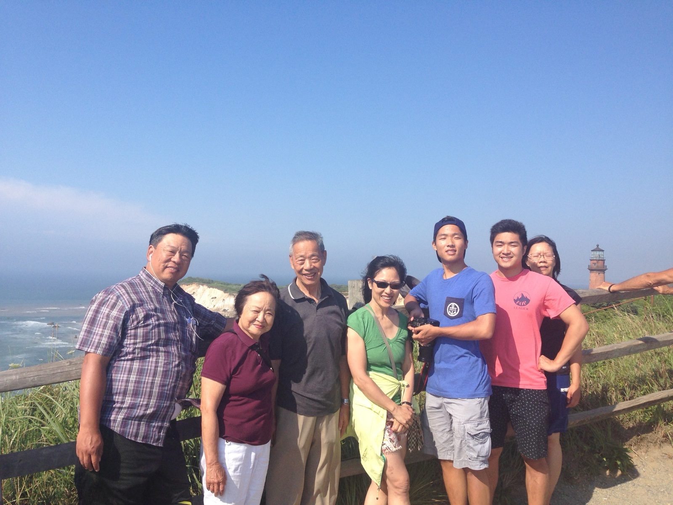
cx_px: 336
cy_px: 252
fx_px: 642
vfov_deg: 42.9
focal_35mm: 33
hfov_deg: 55.4
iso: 50
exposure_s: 1/1748
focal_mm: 4.12
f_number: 2.4
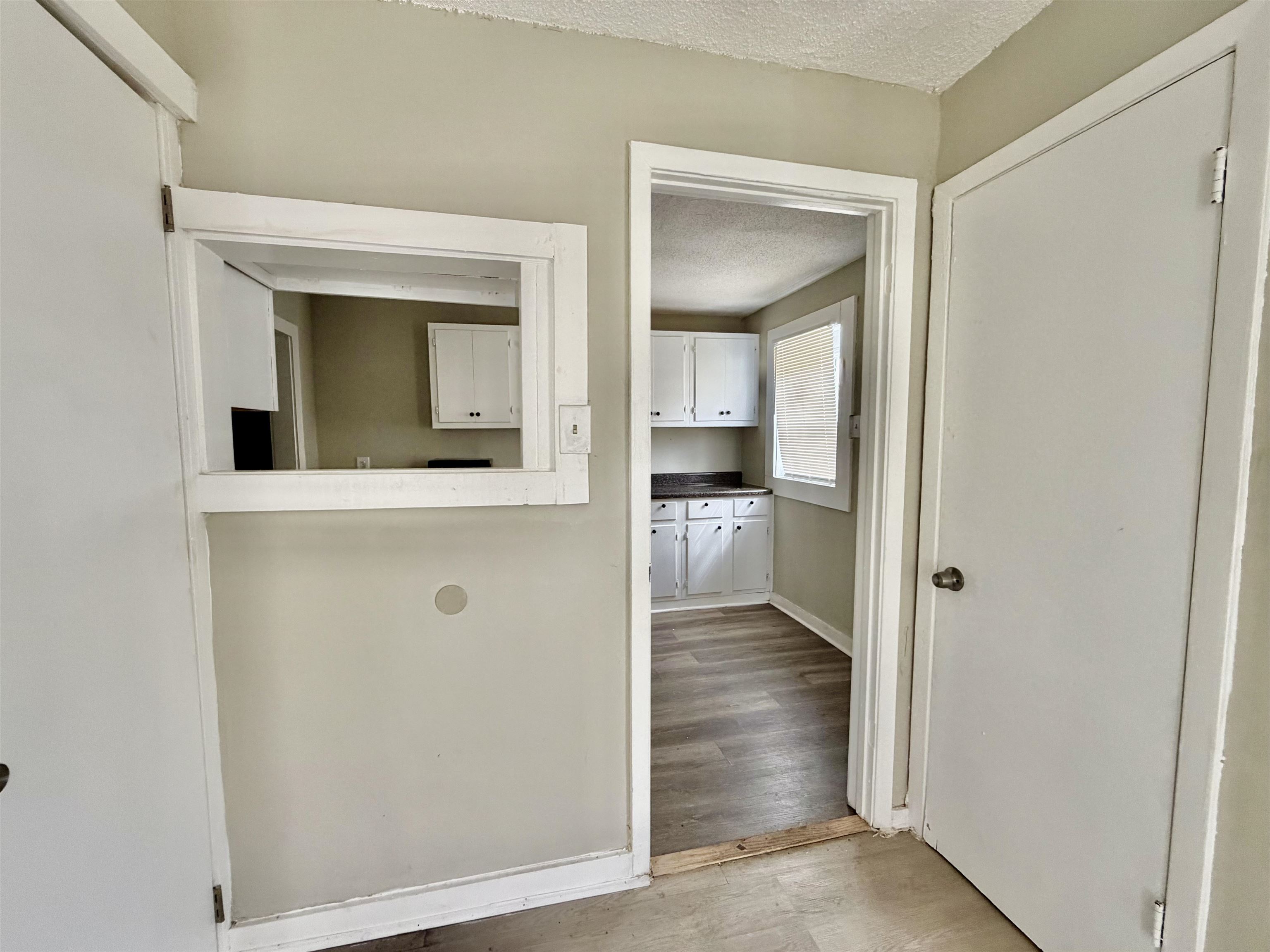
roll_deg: -0.1
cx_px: 635
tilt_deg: -2.9
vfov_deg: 85.7
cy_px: 476
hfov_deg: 102.1
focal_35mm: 14
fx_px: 514
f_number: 2.2
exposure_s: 1/121
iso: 320
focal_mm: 2.22
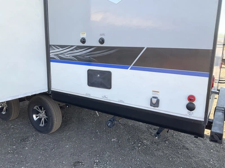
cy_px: 84
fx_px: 188
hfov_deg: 61.7
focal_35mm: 29
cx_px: 112
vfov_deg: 48.2
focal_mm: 3
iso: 25
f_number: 1.8
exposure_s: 1/305
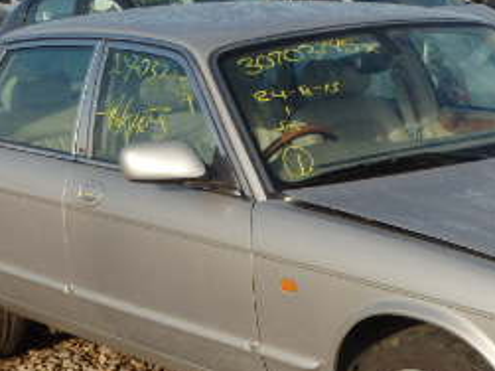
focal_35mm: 97
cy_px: 432
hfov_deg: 20.0
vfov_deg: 14.8
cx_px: 408
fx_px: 1386
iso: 125
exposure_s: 1/640
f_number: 4.6
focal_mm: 6.8
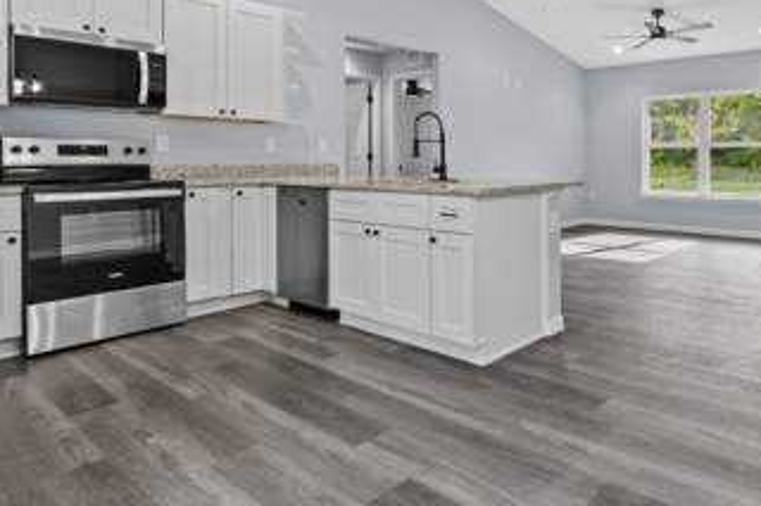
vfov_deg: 50.6
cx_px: 530
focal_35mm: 25
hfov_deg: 69.2
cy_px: 163
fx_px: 523
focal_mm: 11
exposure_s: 1/1.67
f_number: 8
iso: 250
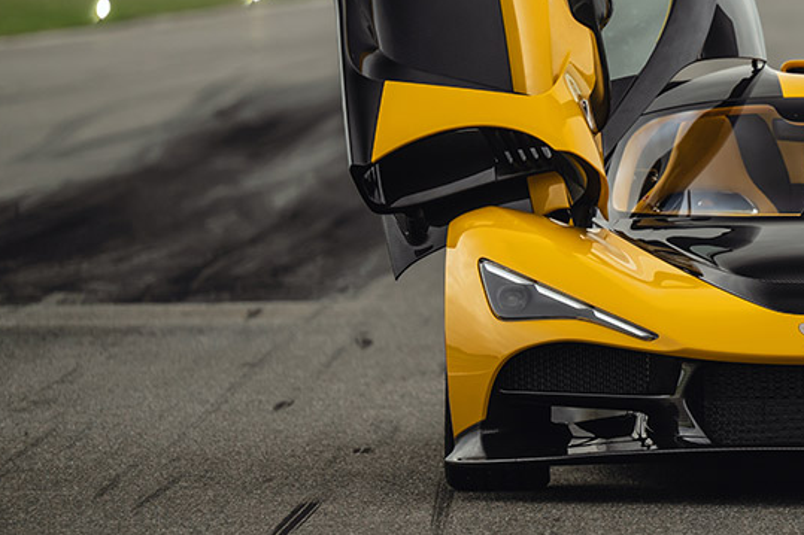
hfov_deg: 5.0
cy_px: 159
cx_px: 813
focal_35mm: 412
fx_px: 9198
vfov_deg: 3.3
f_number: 2.8
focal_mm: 185
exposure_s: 1/400
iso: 160
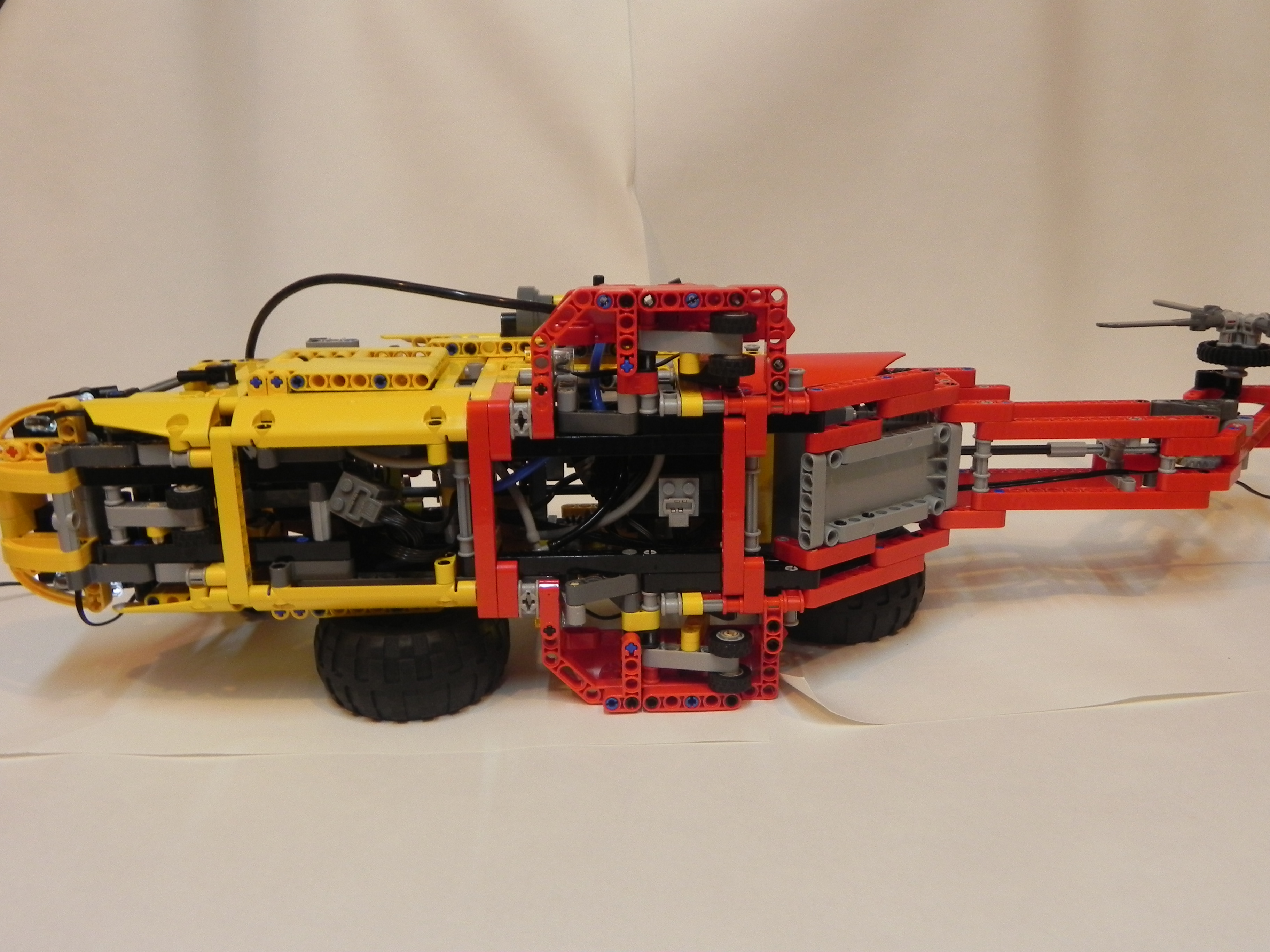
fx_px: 1211
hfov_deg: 55.4
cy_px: 476
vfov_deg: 42.9
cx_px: 635
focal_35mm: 33
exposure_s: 1/30
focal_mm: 5.9
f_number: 2.8
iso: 223
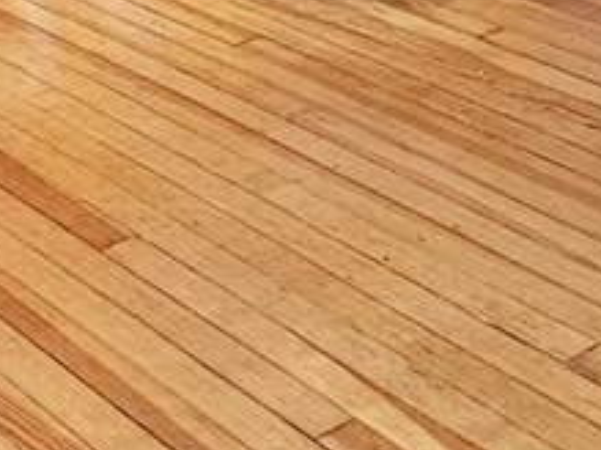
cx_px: 417
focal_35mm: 76
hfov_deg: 25.5
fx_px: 1319
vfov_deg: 16.8
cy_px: -307
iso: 400
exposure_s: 1/30
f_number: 2.2
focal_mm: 2.2
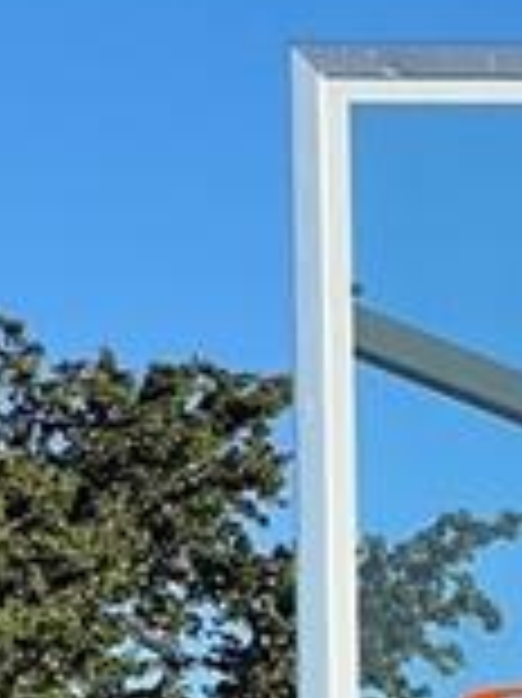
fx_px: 7671
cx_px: 891
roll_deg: +0.3
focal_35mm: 381
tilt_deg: -0.9
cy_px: 1522
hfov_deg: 3.9
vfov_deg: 5.1
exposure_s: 1/408
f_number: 2.8
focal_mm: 9
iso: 32
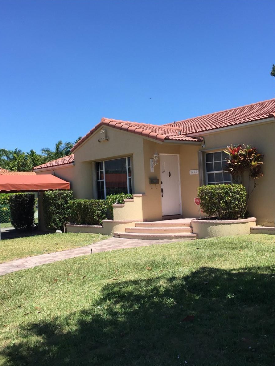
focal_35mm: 39
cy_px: 184
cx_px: 130
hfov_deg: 36.8
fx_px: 413
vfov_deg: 47.9
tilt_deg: +1.9
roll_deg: +0.8
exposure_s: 1/1412
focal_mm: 4.15
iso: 32
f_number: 2.2
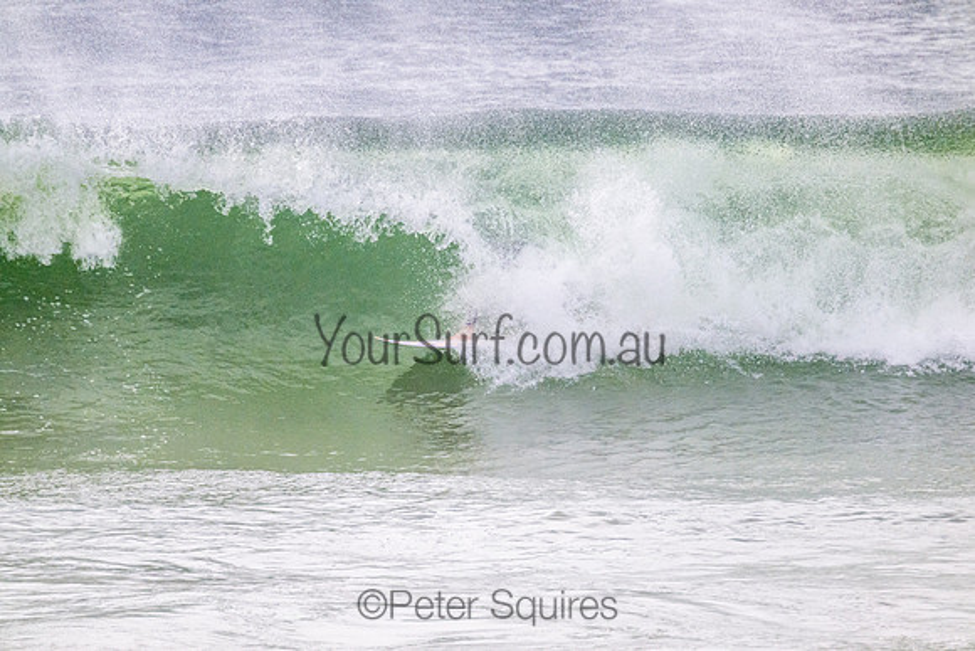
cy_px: 326
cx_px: 488
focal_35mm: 800
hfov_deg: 2.6
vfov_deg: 1.7
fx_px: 21671
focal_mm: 800
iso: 4000
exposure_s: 1/2000
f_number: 11
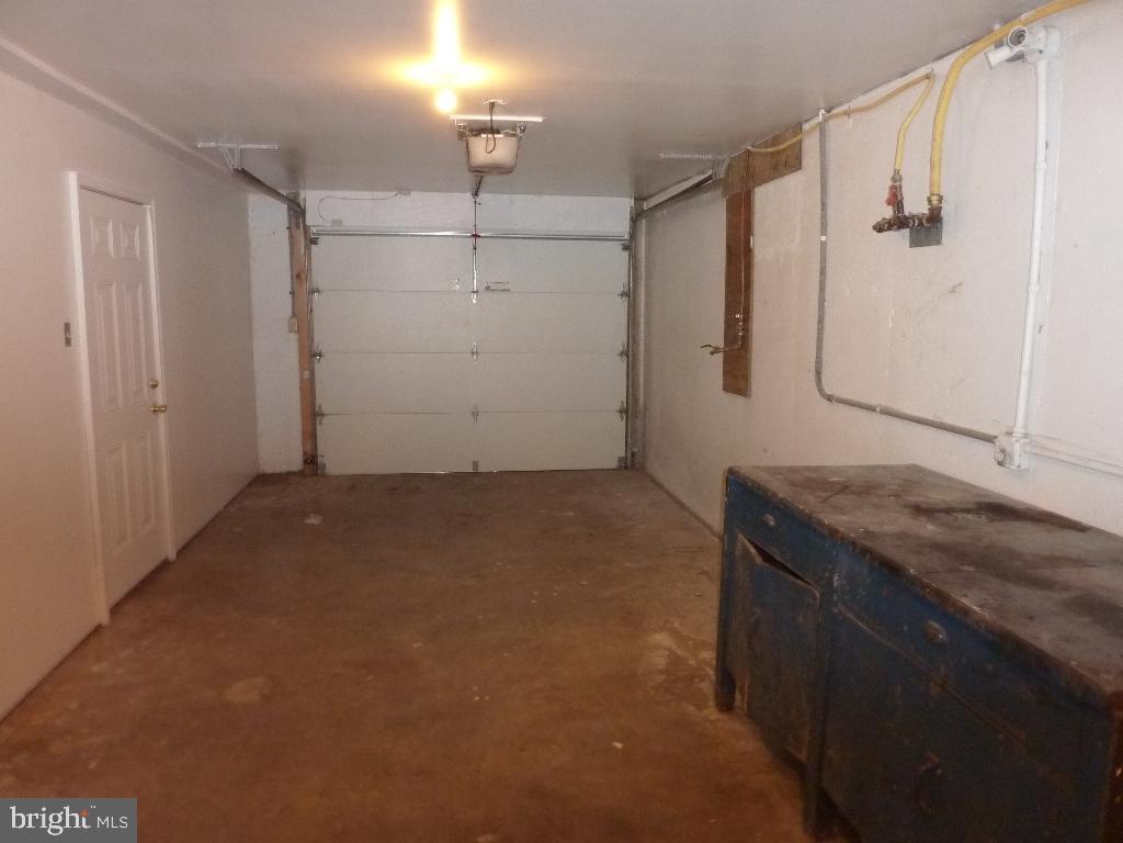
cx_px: 562
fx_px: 811
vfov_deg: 54.9
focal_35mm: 25
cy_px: 422
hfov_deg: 69.4
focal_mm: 4.1
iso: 400
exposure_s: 1/8
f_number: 3.3
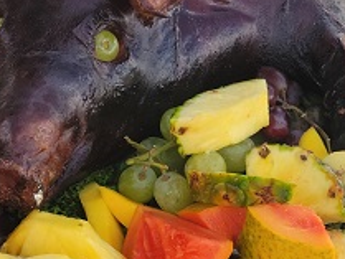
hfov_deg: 15.8
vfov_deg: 11.9
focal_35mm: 124
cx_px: 85
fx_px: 1237
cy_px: 59
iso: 25
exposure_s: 1/199
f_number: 2
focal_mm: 5.9
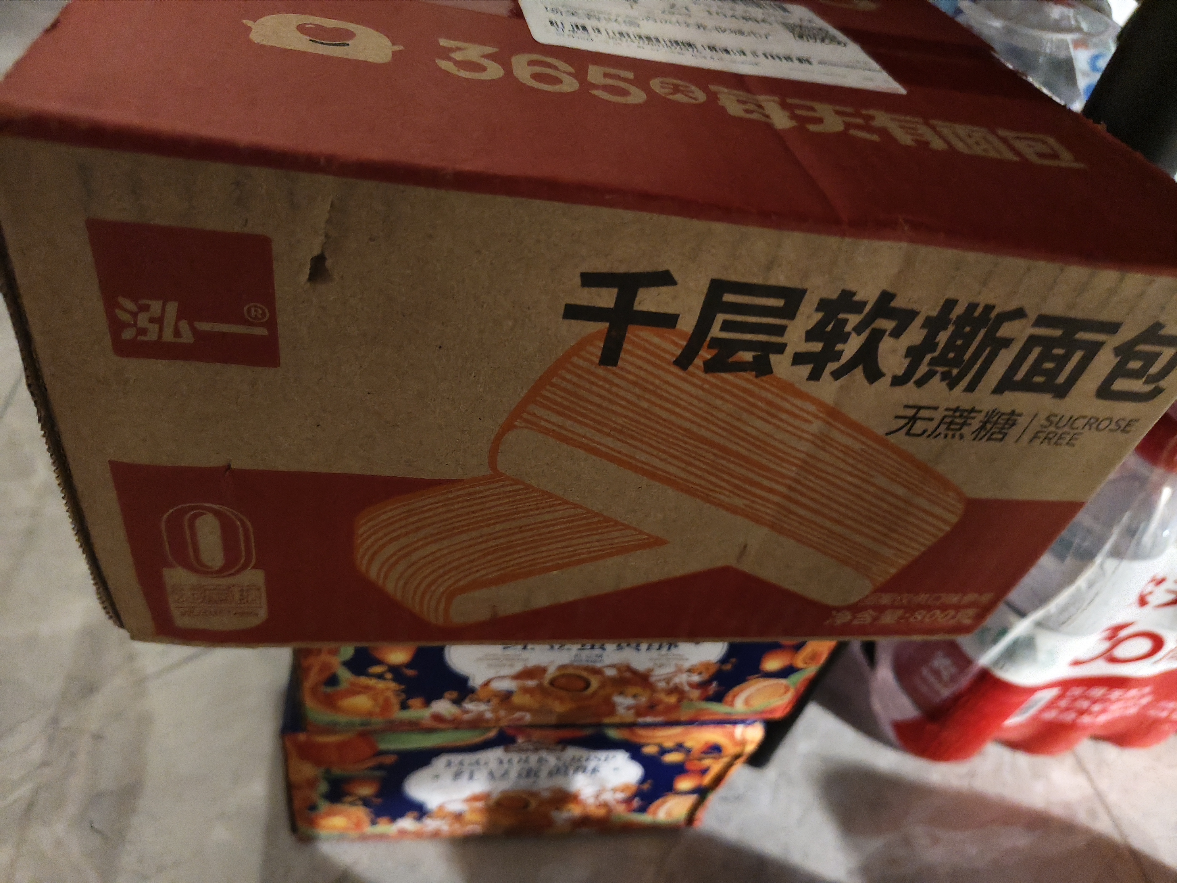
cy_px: 442
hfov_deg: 73.9
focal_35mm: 23
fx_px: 782
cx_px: 588
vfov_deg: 58.9
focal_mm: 5.56
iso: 4249
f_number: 1.88
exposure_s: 1/14.3
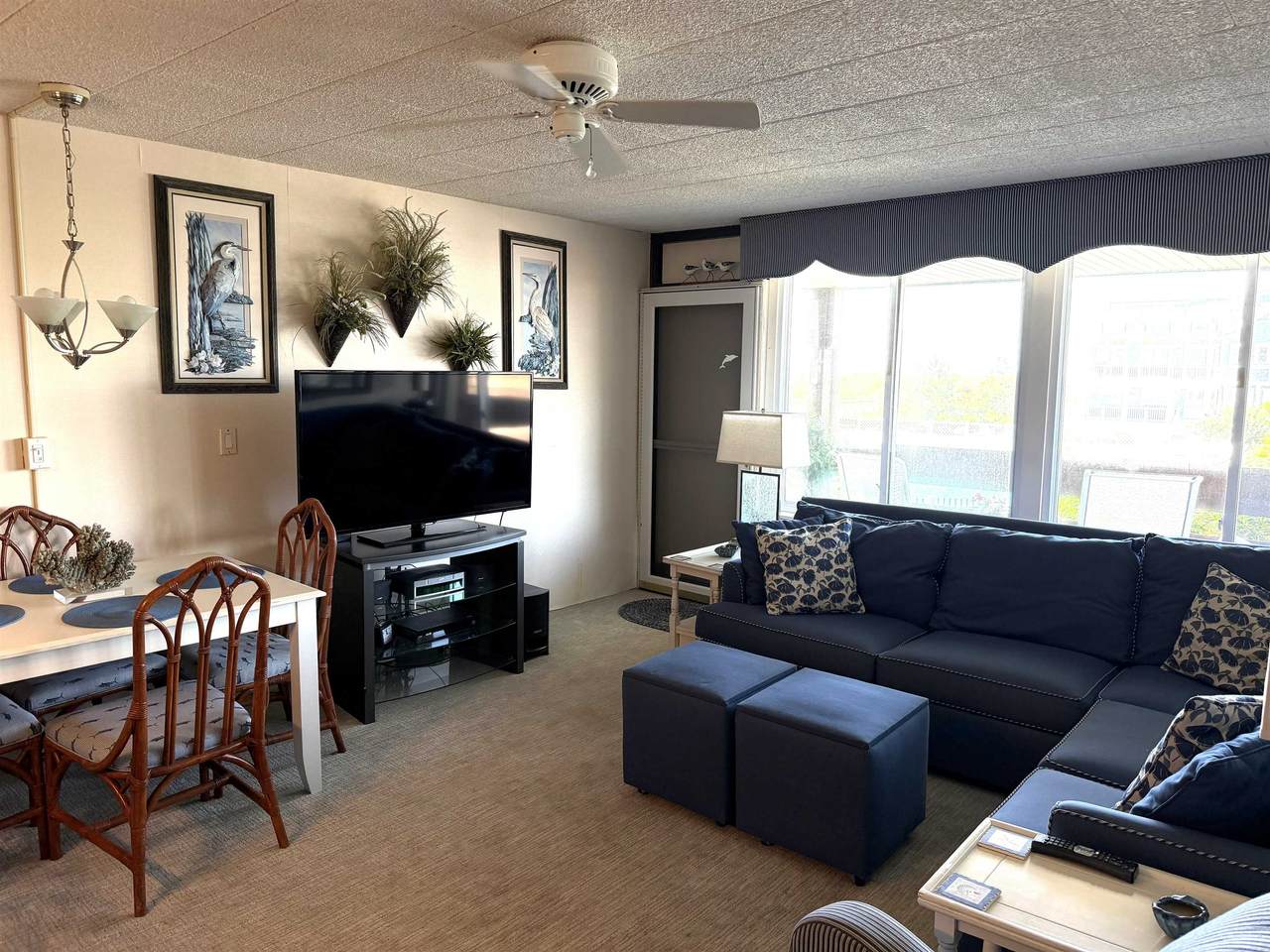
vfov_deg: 56.8
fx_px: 881
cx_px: 635
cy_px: 476
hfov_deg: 71.6
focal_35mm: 24
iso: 200
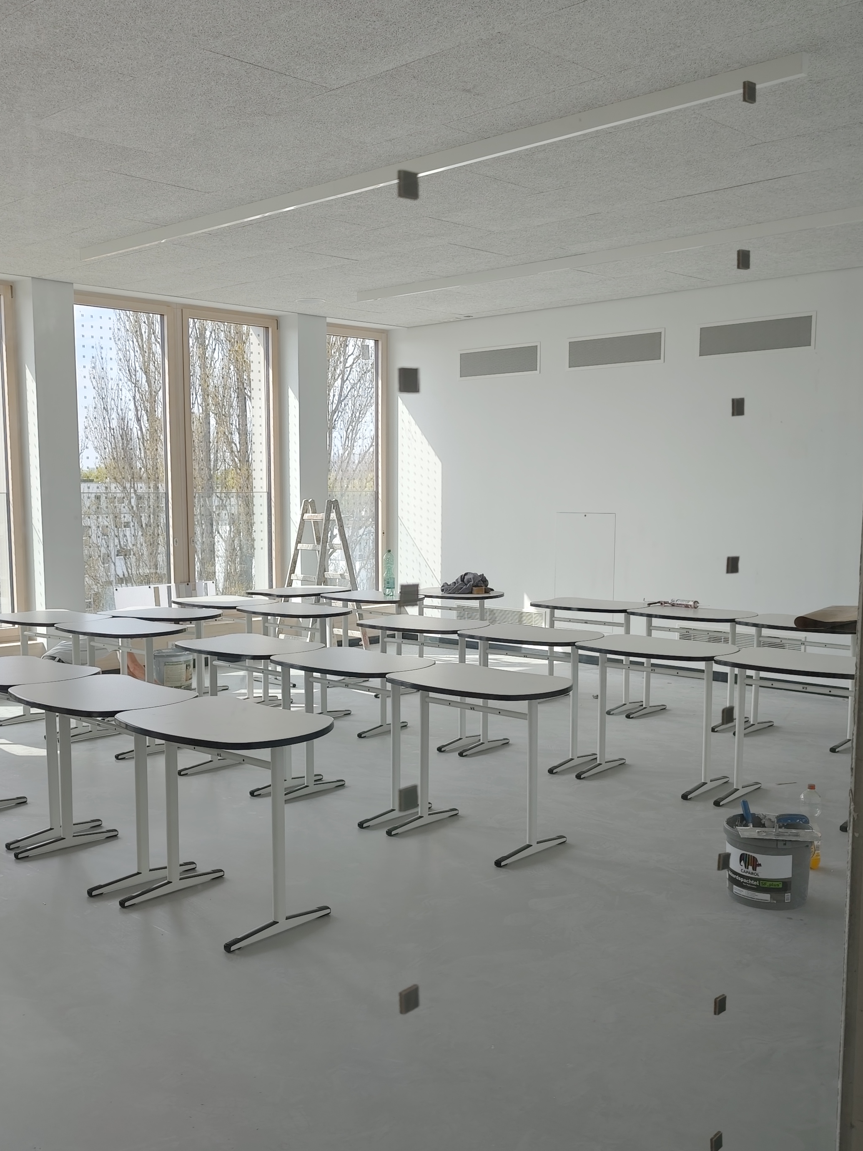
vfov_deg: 53.9
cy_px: 617
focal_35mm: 34
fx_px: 1130
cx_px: 391
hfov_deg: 41.8
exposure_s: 1/100
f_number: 1.65
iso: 125
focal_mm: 6.19
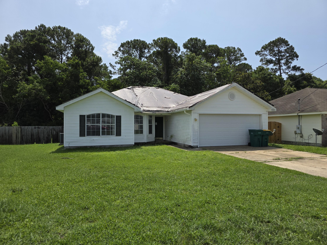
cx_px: 164
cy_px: 122
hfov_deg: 73.9
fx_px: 217
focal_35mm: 23
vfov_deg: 58.9
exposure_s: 1/7944
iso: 80
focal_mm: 6.3
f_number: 1.7
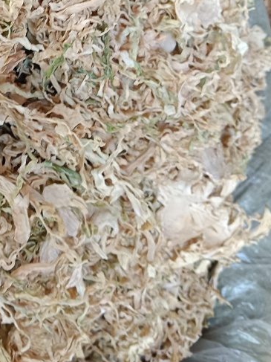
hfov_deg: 24.2
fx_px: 595
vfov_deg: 32.1
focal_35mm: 57
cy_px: 35
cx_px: -14
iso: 1591
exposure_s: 1/25
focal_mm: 4.05
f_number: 1.8
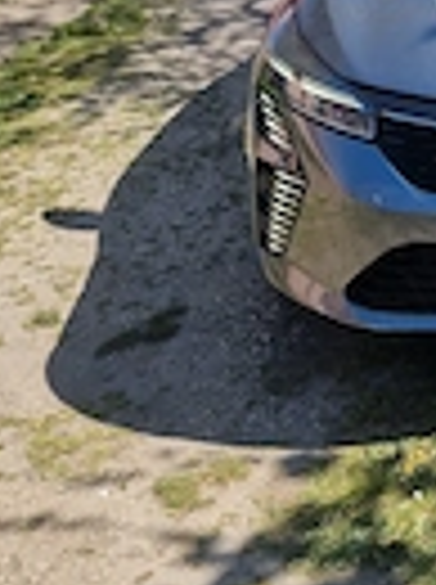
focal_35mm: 71
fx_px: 1196
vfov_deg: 26.2
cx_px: 602
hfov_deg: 18.8
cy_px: 14
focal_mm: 5.4
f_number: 1.8
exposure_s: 1/1111
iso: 50
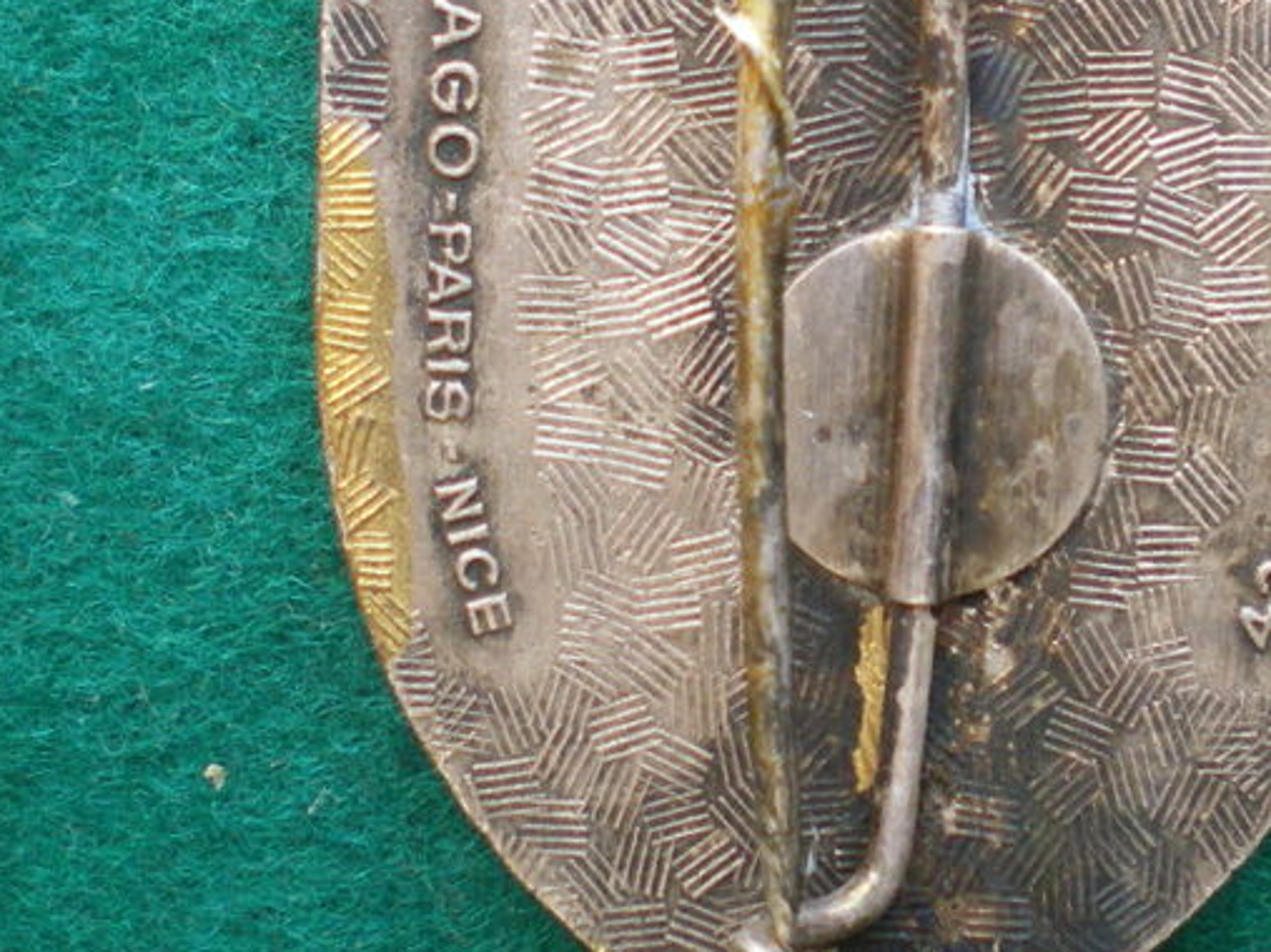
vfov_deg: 19.6
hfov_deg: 25.9
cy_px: 343
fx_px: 2753
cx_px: 842
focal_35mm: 75
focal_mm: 6.3
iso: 250
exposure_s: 1/50
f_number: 3.1
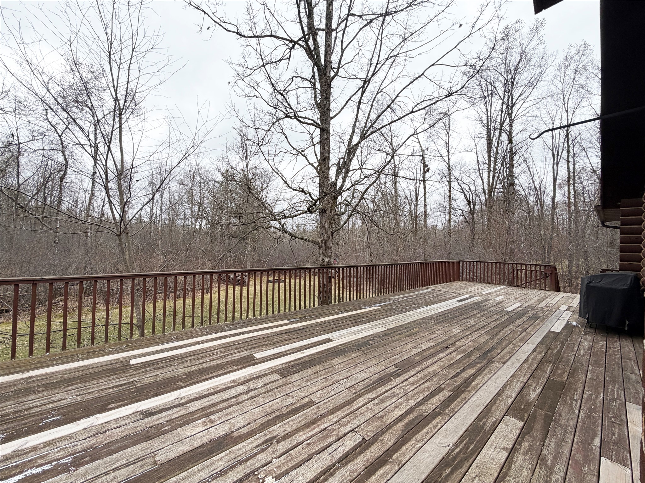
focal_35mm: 14
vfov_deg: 85.7
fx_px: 261
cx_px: 322
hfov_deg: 102.1
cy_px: 242
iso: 40
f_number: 2.2
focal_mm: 2.22
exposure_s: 1/631
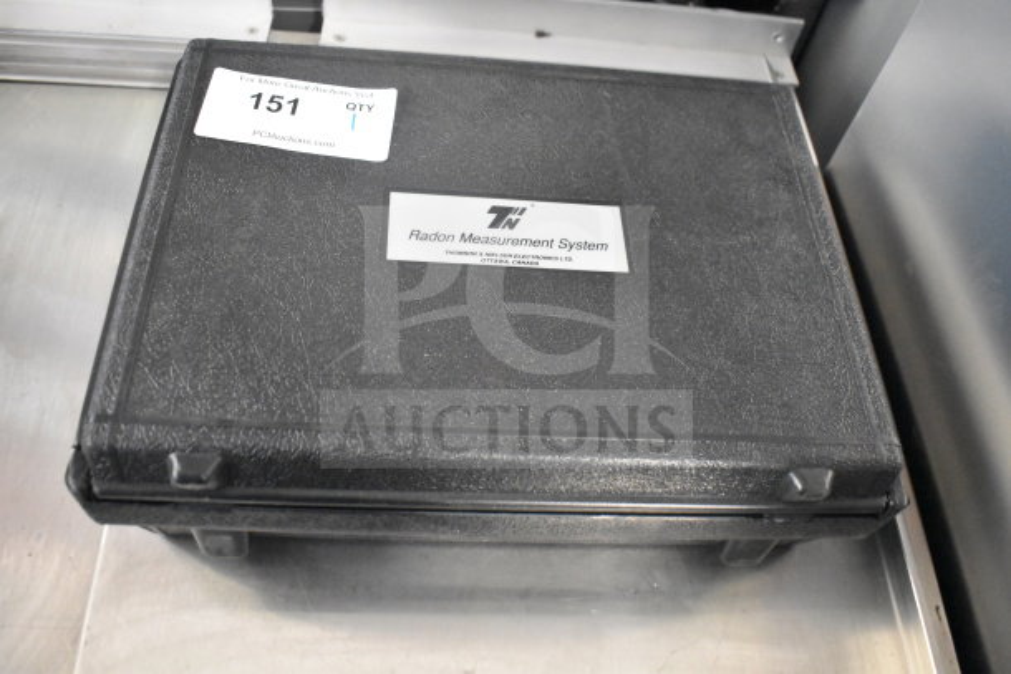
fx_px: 843
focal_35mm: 30
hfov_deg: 61.9
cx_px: 506
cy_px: 337
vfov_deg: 43.6
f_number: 3.8
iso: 9000
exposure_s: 1/30
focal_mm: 20
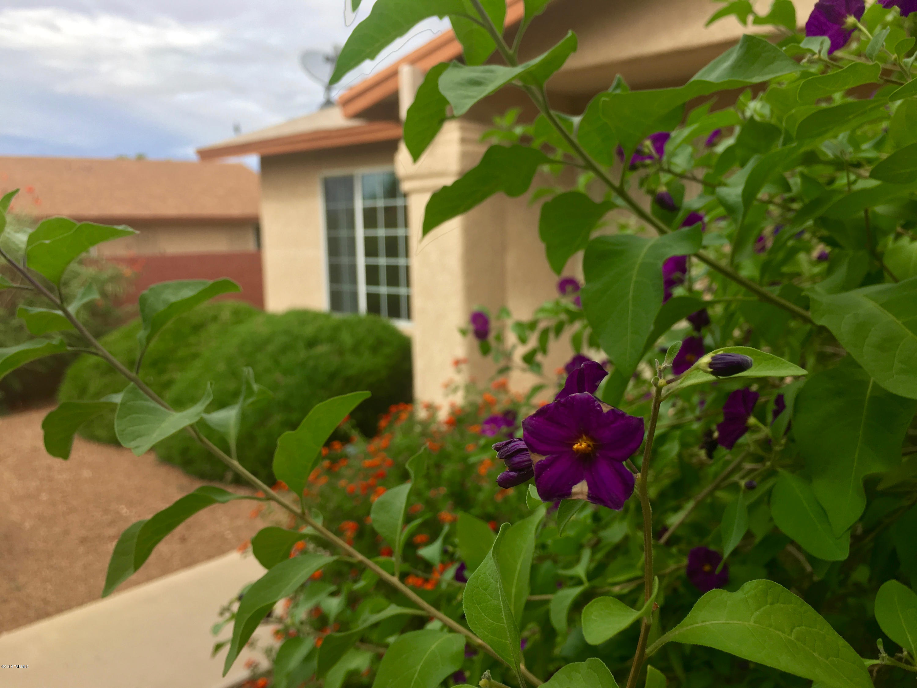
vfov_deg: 48.2
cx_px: 458
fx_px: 768
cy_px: 344
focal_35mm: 29
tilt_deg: -7.2
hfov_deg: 61.7
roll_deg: +0.5
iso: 25
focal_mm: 4.15
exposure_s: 1/516
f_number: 2.2
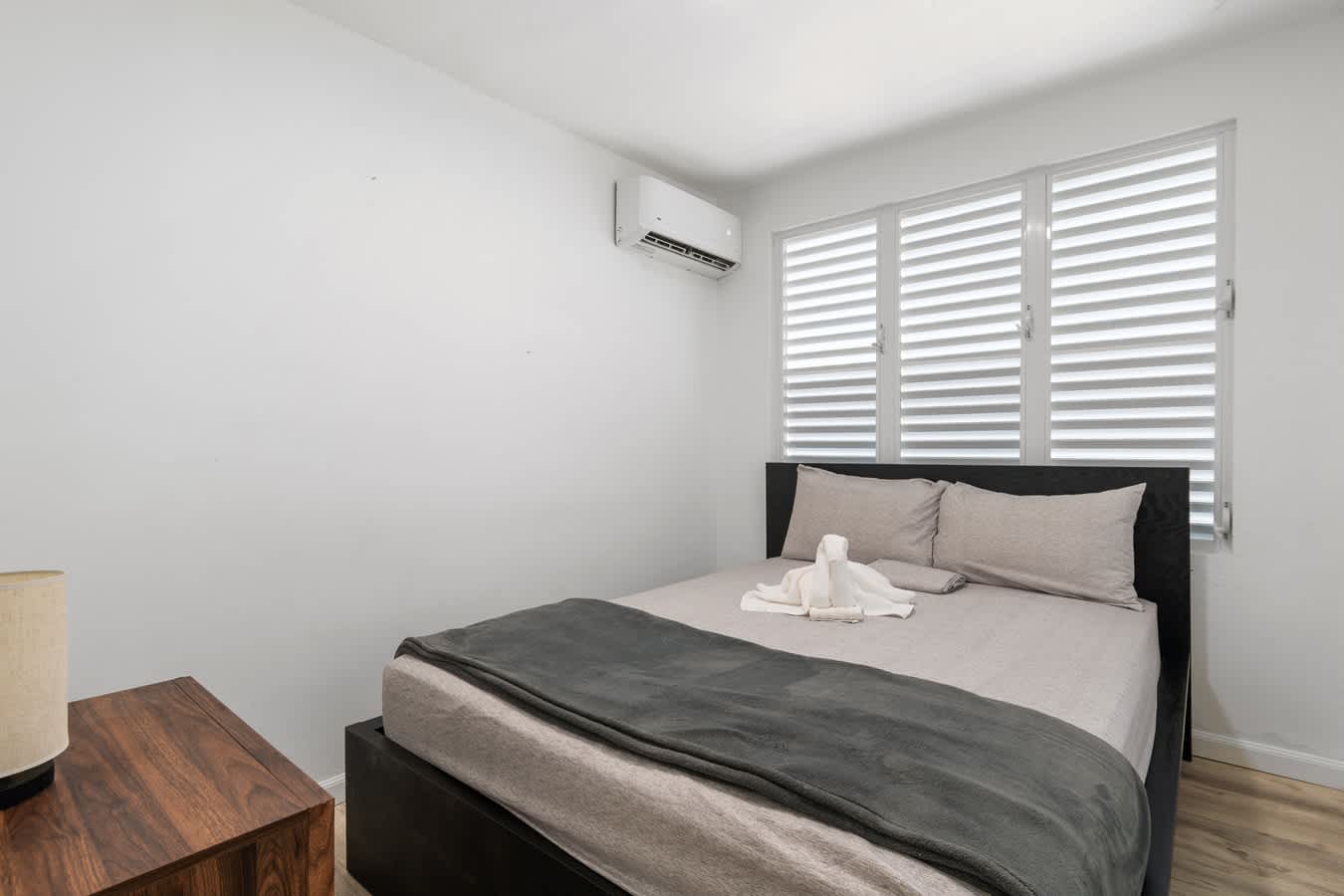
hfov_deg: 95.0
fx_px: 616
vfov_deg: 72.1
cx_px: 672
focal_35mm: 16
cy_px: 448
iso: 320
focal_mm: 11
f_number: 8
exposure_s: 1/6
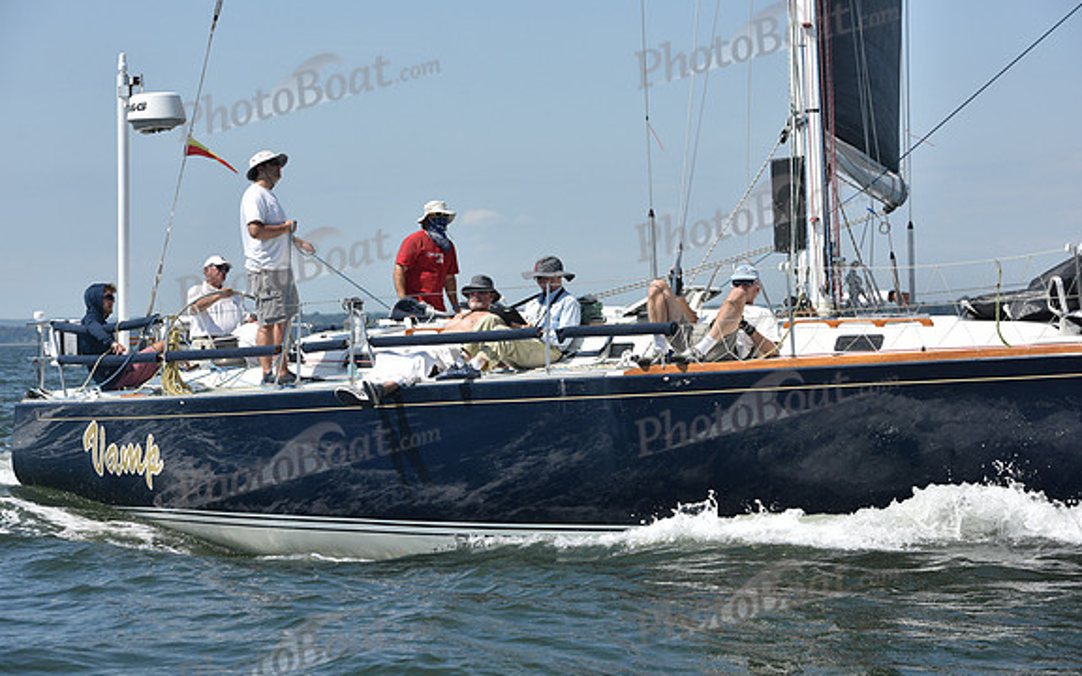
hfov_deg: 18.4
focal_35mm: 113
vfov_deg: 11.6
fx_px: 3332
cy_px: 337
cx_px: 539
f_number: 7.1
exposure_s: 1/1250
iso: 250
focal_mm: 110
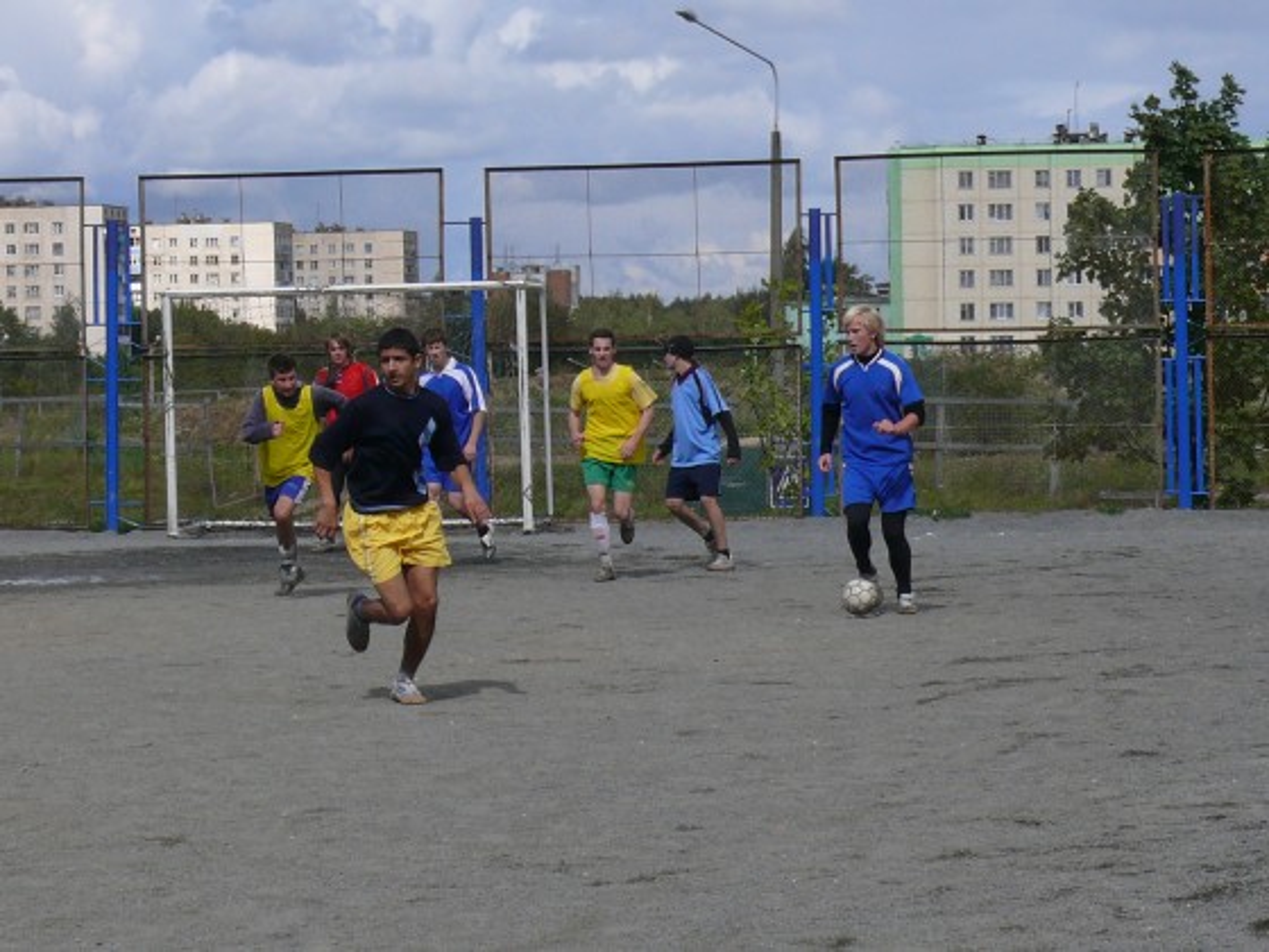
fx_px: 4766
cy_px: 476
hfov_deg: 15.2
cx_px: 634
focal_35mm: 130
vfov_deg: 11.4
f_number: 8
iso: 100
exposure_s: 1/400
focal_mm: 15.5
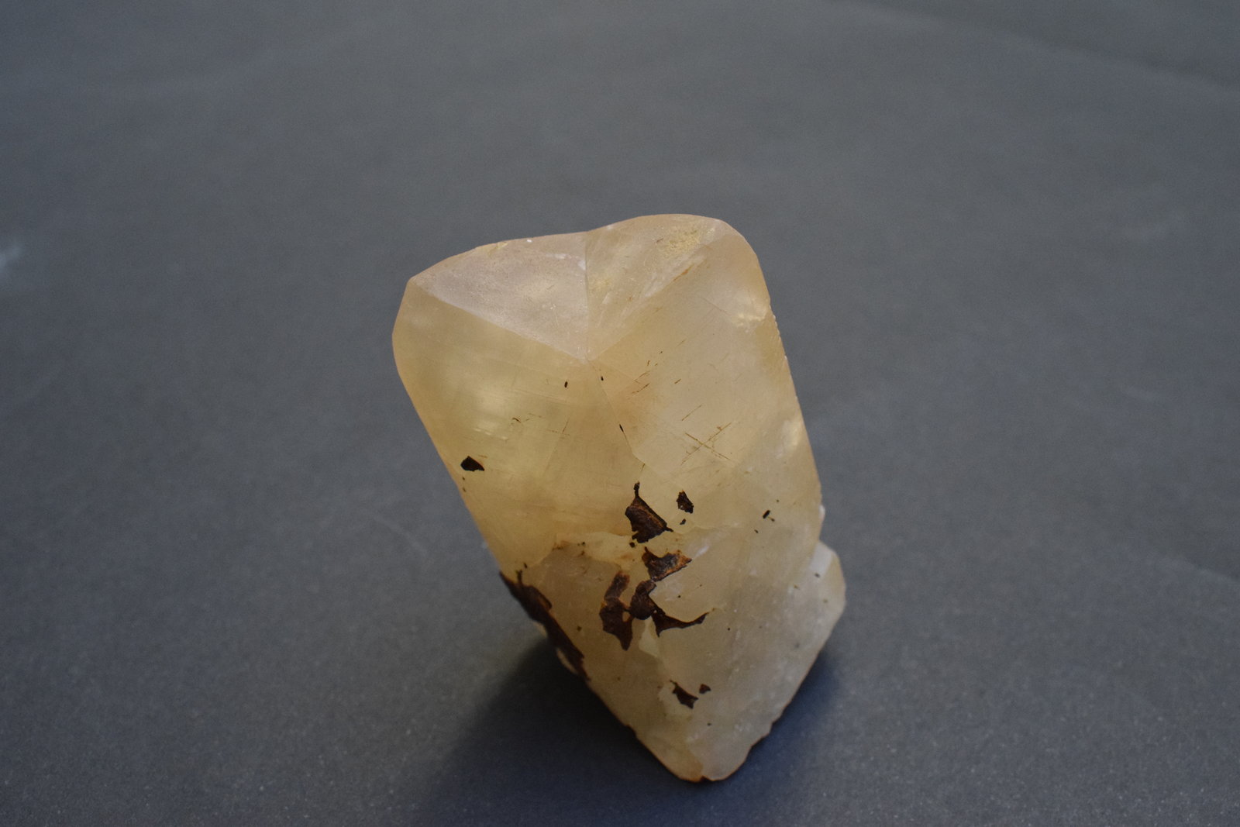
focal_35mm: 38
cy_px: 414
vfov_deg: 35.5
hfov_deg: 51.3
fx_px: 1292
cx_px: 620
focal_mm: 25
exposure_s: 1/250
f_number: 10
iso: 3200
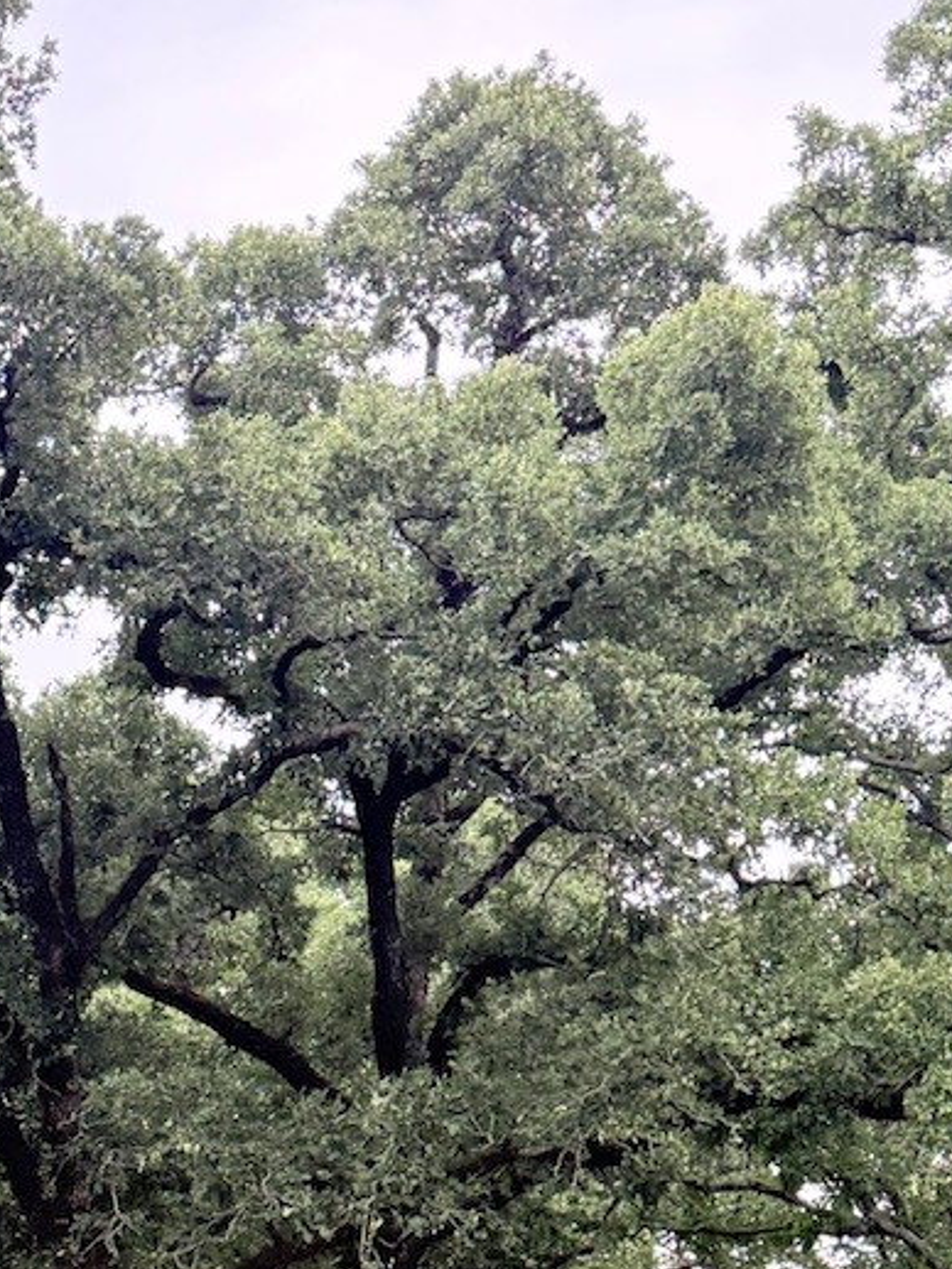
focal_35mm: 95
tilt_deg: +2.1
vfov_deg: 19.3
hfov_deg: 14.0
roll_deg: -0.1
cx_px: -702
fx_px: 3482
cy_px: 1571
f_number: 1.78
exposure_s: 1/199
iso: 200
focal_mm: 6.76
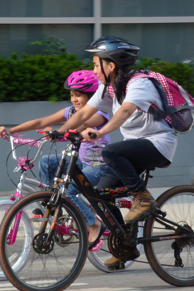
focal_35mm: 322
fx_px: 2603
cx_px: 112
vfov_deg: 6.4
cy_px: 146
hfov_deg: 4.3
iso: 100
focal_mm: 41.5
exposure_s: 1/125
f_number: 5.6
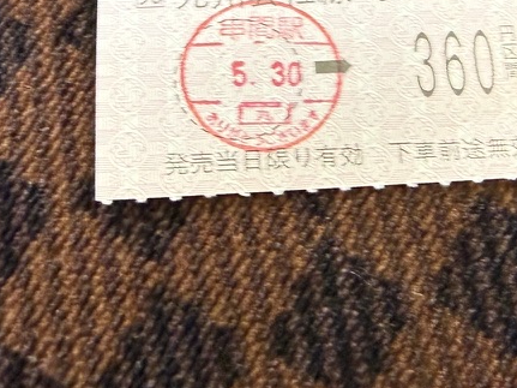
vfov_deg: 25.1
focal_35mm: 57
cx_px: 314
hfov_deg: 33.7
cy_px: 66
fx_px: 851
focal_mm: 2.22
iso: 320
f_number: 2.2
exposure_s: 1/60
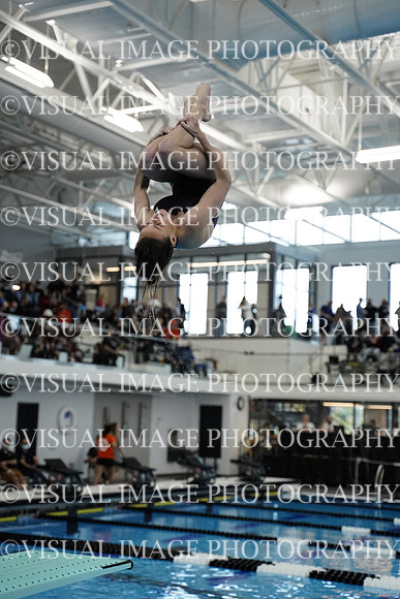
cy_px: 300
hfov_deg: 22.6
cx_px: 200
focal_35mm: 60
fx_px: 999
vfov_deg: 33.4
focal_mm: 60
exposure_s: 1/1250
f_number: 3.2
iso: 4000
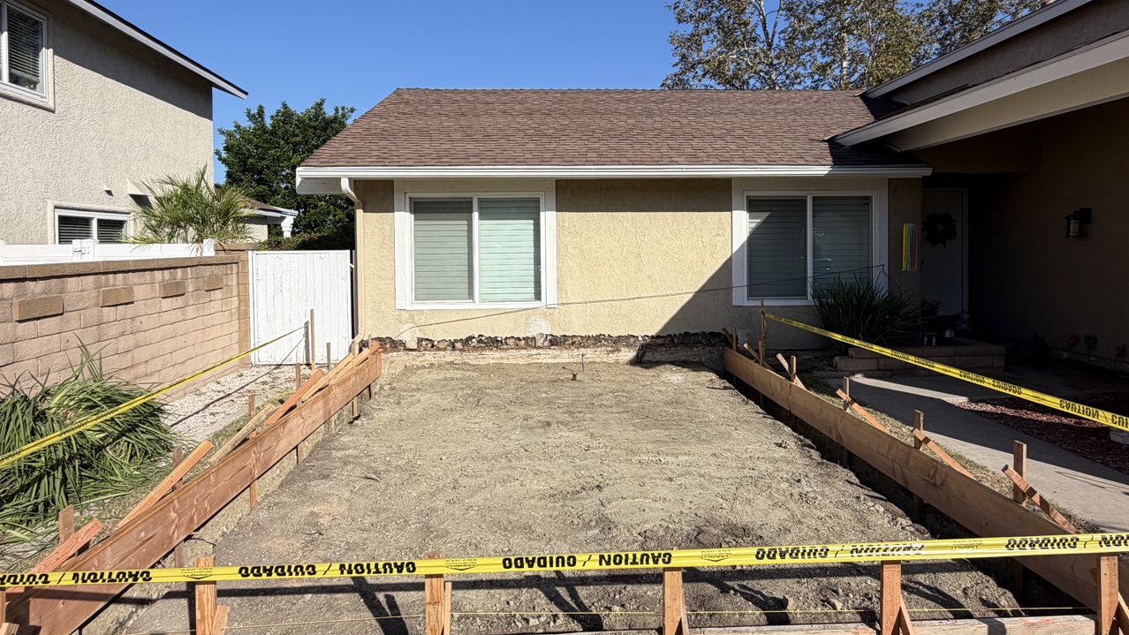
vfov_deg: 53.3
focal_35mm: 21
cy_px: 259
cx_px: 557
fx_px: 629
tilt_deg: -0.8
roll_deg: +0.3
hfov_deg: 83.8
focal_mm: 2.22
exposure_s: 1/985
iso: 25
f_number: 2.2
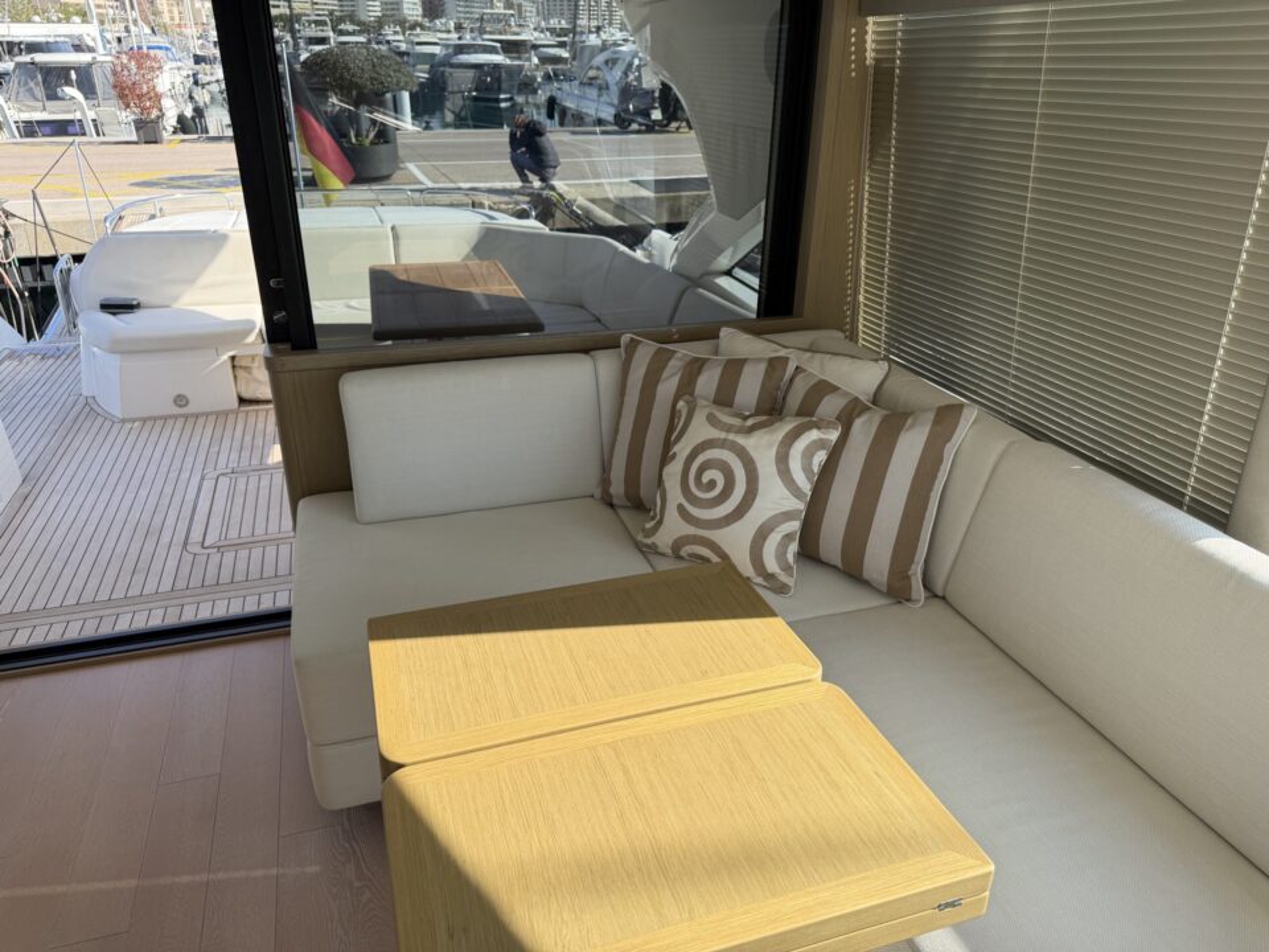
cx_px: 634
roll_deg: -0.3
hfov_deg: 71.6
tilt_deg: -25.1
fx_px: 880
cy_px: 476
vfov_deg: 56.8
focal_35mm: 24
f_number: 1.78
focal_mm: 6.76
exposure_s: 1/1689
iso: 100
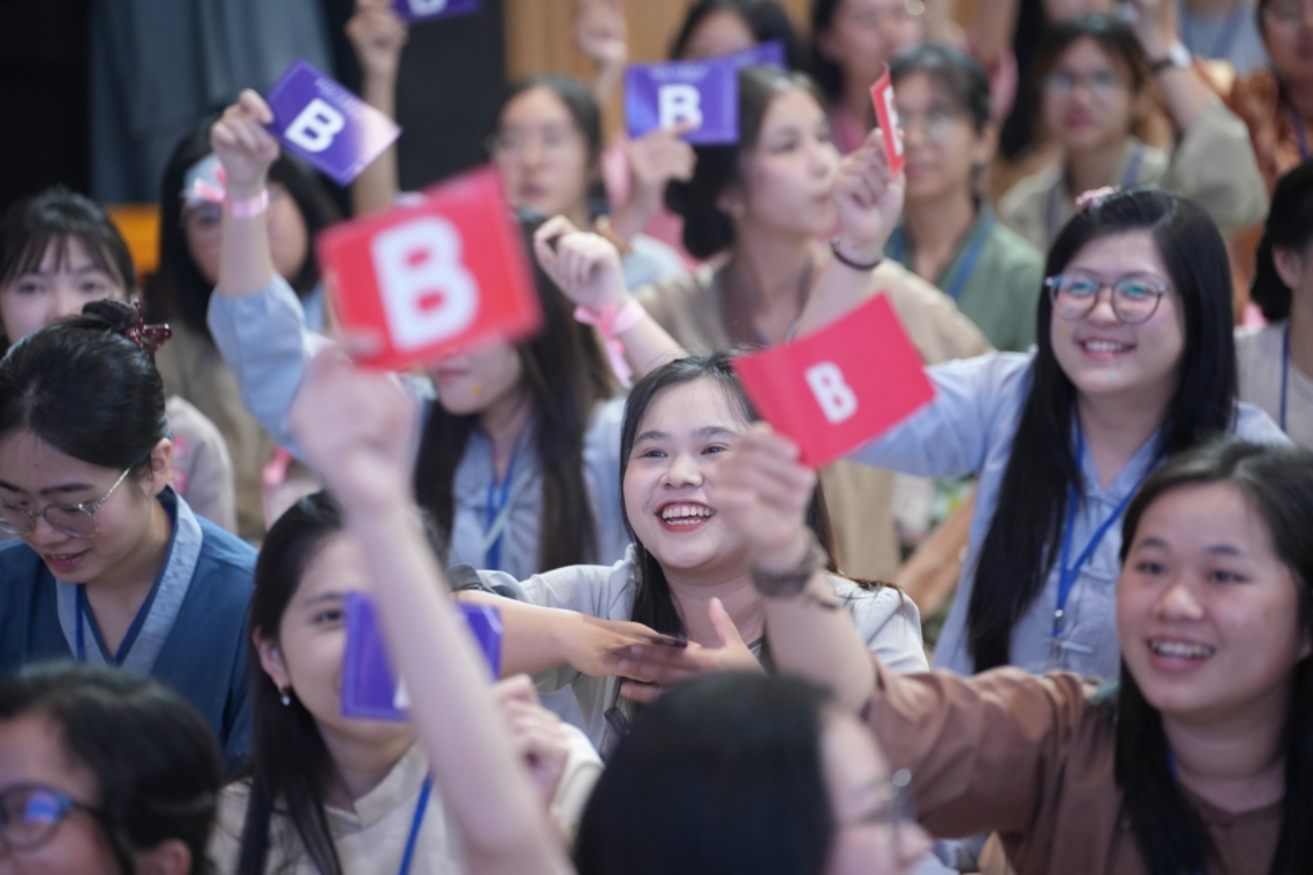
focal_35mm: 150
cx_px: 656
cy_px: 438
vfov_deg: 9.1
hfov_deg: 13.7
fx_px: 5470
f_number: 2.8
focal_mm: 150
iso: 2500
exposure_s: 1/125
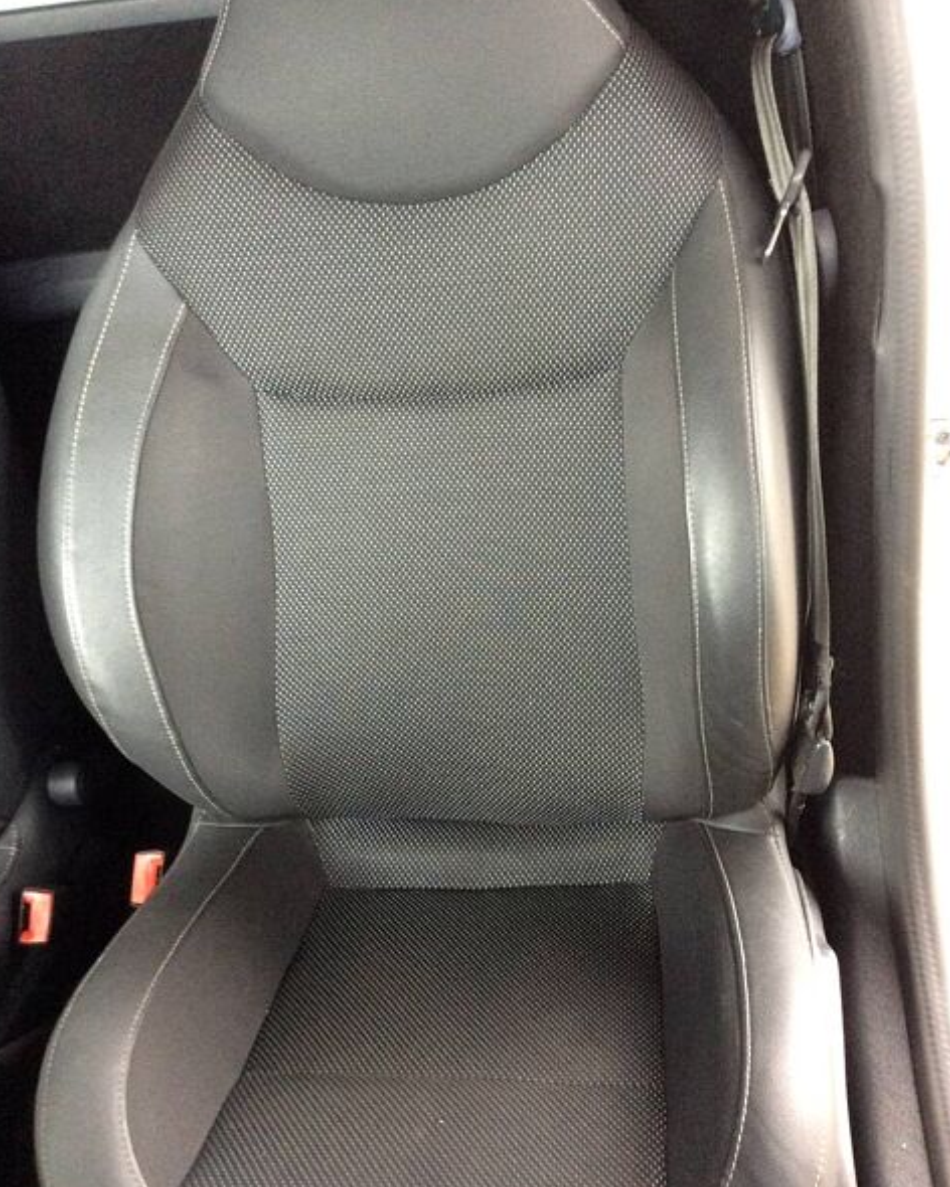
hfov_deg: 43.4
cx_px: 473
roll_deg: +11.1
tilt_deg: -38.8
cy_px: 631
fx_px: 1195
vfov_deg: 52.8
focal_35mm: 34
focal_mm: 3.3
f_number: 2.4
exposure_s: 1/25
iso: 160
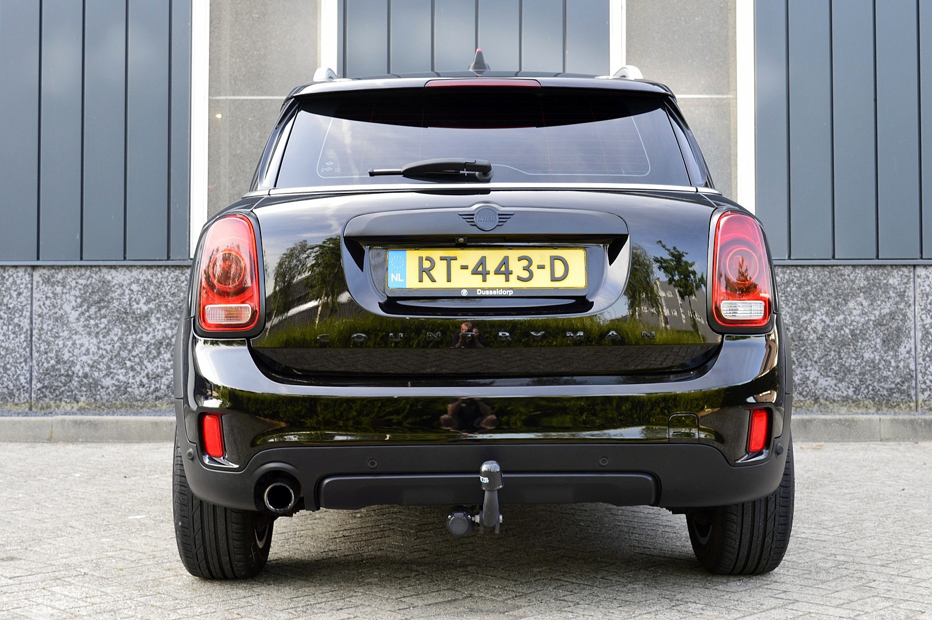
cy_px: 310
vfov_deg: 25.7
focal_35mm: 52
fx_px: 1358
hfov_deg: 37.9
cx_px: 466
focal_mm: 35
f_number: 8
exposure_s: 1/60
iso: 400
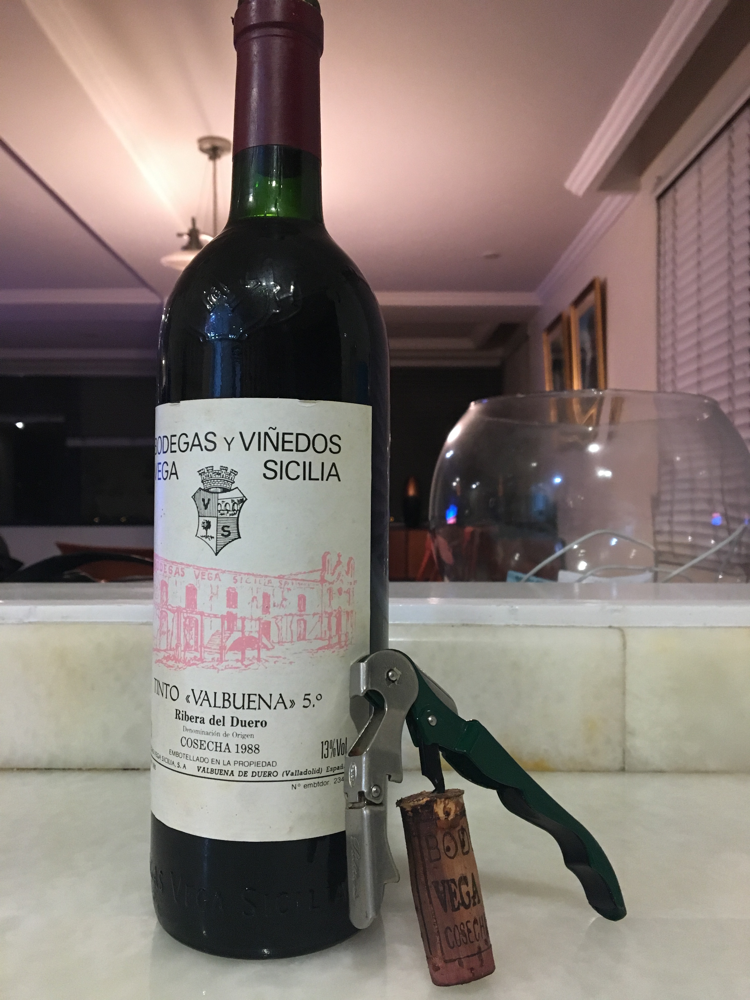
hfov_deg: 48.2
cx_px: 375
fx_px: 838
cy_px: 500
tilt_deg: +0.5
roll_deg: +0.1
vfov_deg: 61.7
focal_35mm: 29
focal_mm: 4.15
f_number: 2.2
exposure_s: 1/17
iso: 200
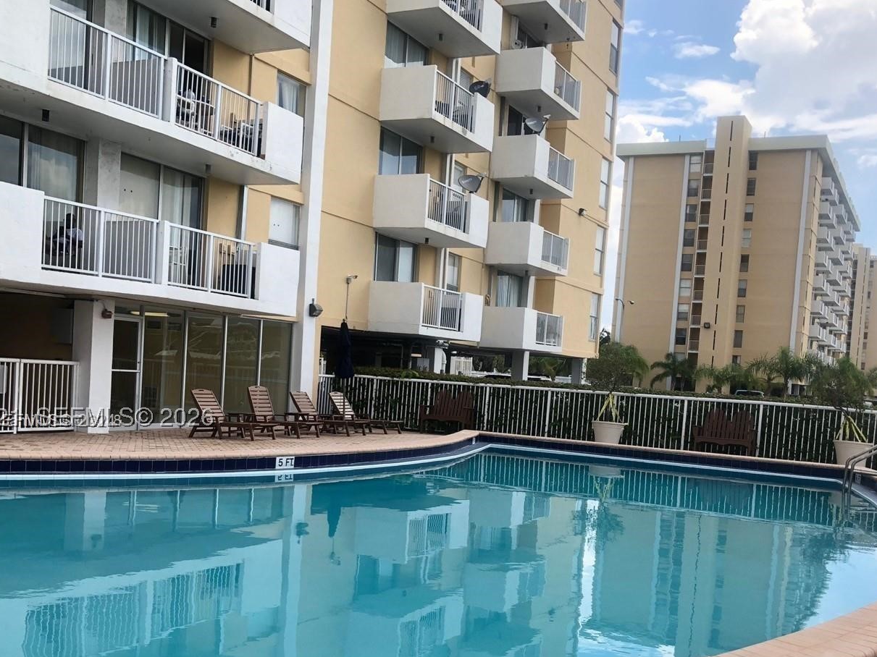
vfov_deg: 38.3
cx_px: 469
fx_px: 937
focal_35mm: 37
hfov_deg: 50.1
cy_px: 422
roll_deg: -3.4
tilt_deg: -1.1
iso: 20
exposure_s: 1/564
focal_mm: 4
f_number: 1.8
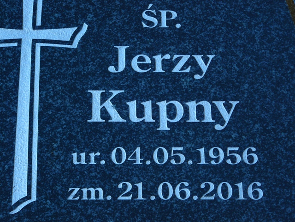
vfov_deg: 12.7
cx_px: 148
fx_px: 997
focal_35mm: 117
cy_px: 111
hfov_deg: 16.8
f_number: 3.2
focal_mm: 19.5
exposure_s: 1/125
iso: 100
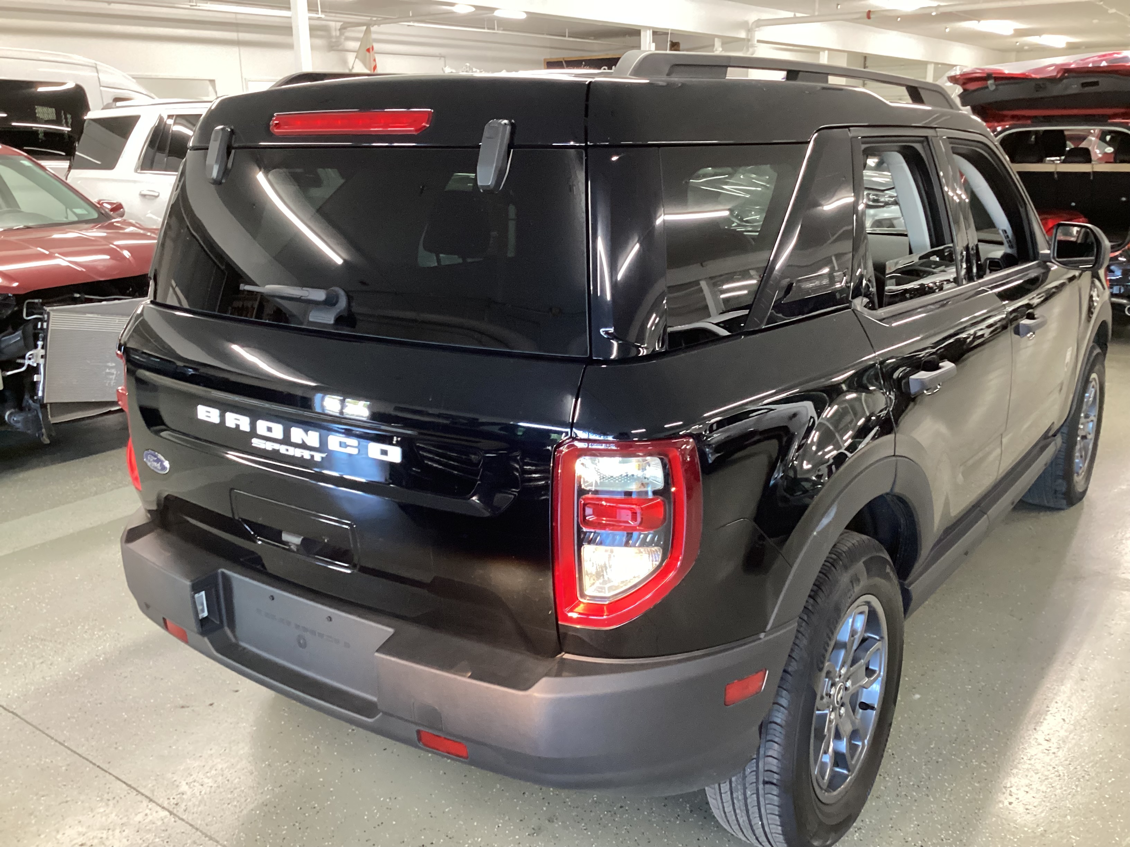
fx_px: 1012
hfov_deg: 58.4
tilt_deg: -17.5
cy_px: 424
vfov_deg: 45.4
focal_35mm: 31
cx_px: 565
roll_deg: +0.4
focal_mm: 3.3
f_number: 2.4
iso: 400
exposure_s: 1/33
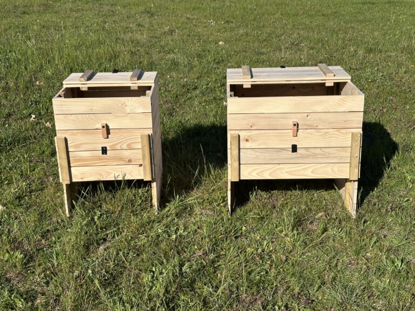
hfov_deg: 39.7
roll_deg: +1.9
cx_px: 208
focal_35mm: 48
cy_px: 156
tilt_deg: -18.9
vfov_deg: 30.3
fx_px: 575
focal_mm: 6.86
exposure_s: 1/5882
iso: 64
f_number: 1.78
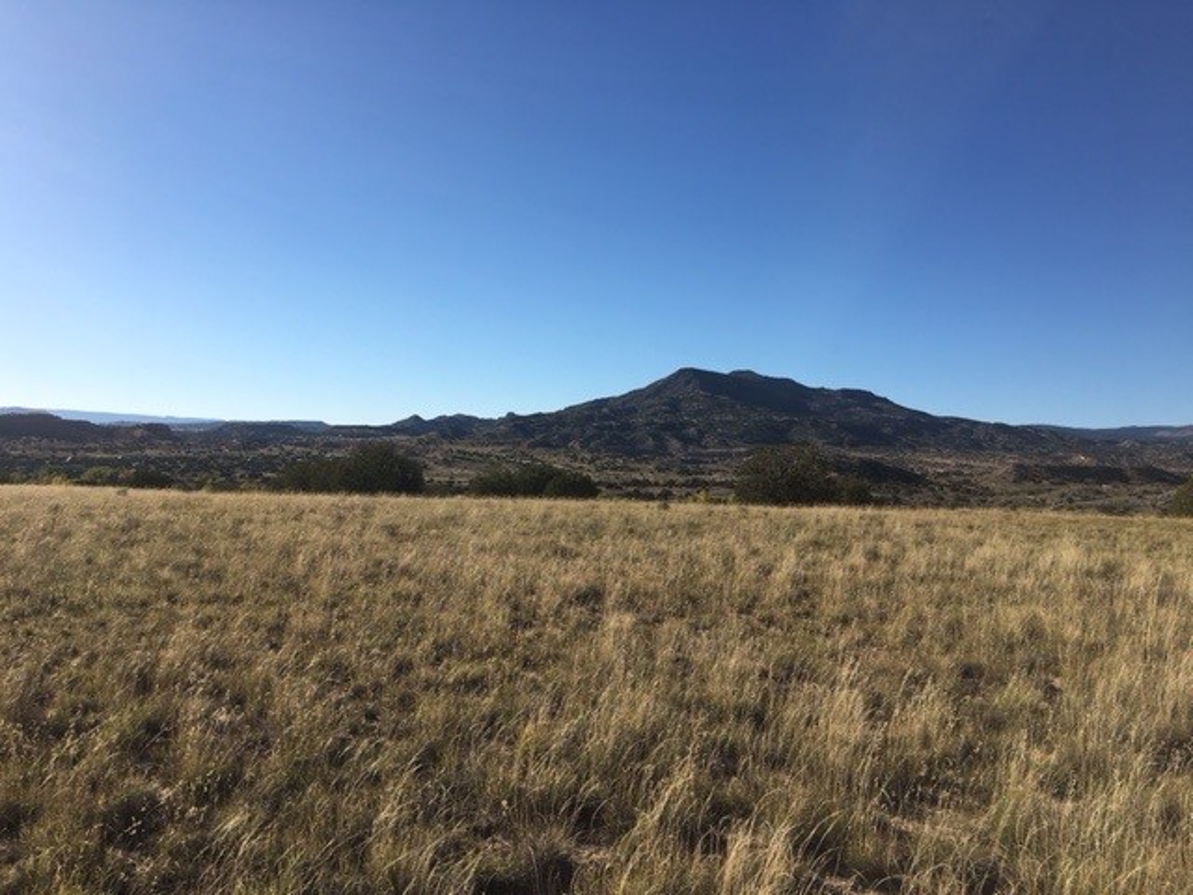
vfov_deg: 48.2
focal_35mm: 29
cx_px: 596
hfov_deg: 61.7
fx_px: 999
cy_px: 448
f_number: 2.2
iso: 25
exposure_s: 1/2262
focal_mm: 4.15
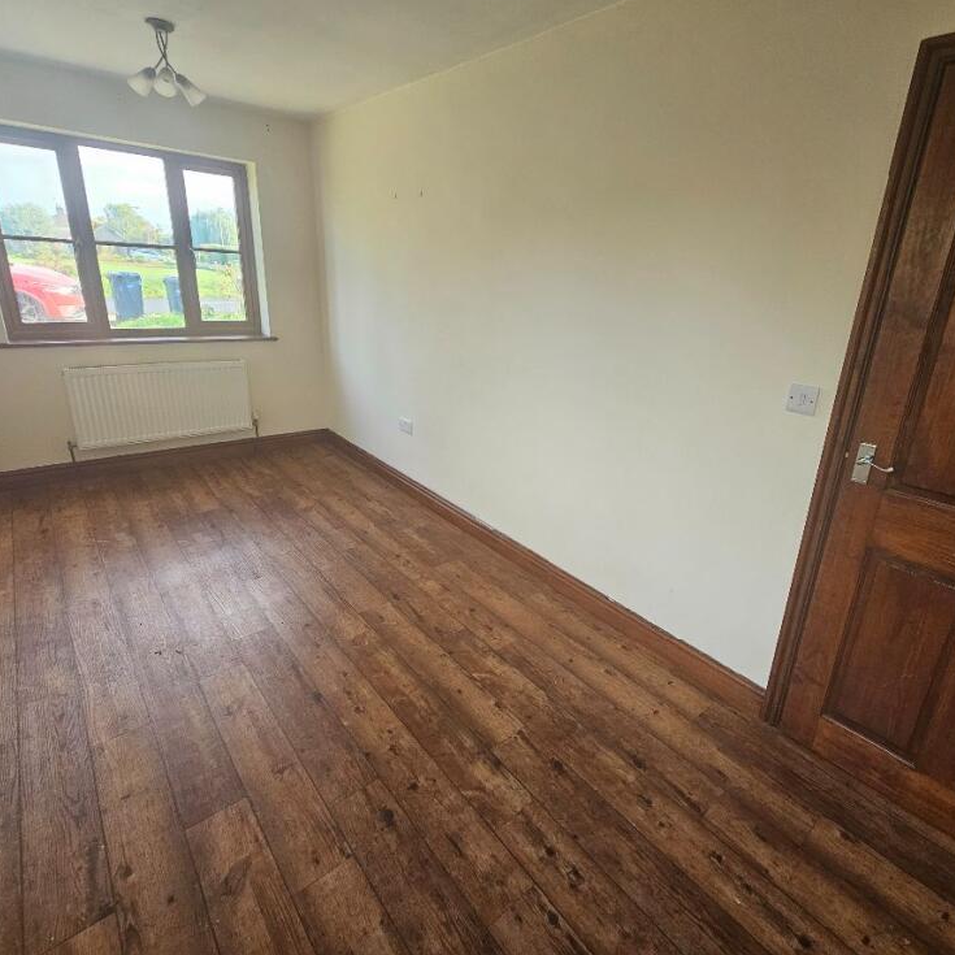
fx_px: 499
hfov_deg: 87.1
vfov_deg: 87.4
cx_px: 533
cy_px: 457
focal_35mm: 16
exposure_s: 1/60
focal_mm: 2.2
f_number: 2.2
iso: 80
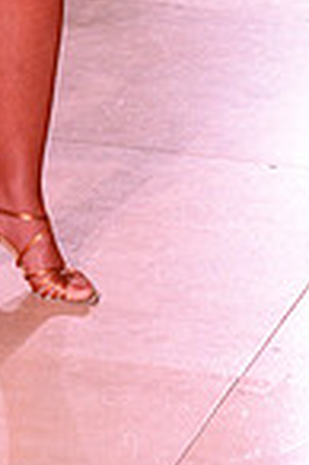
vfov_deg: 6.2
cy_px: -401
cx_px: -126
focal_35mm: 326
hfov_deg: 4.2
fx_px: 4207
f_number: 7.1
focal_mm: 82
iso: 2500
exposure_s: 1/250
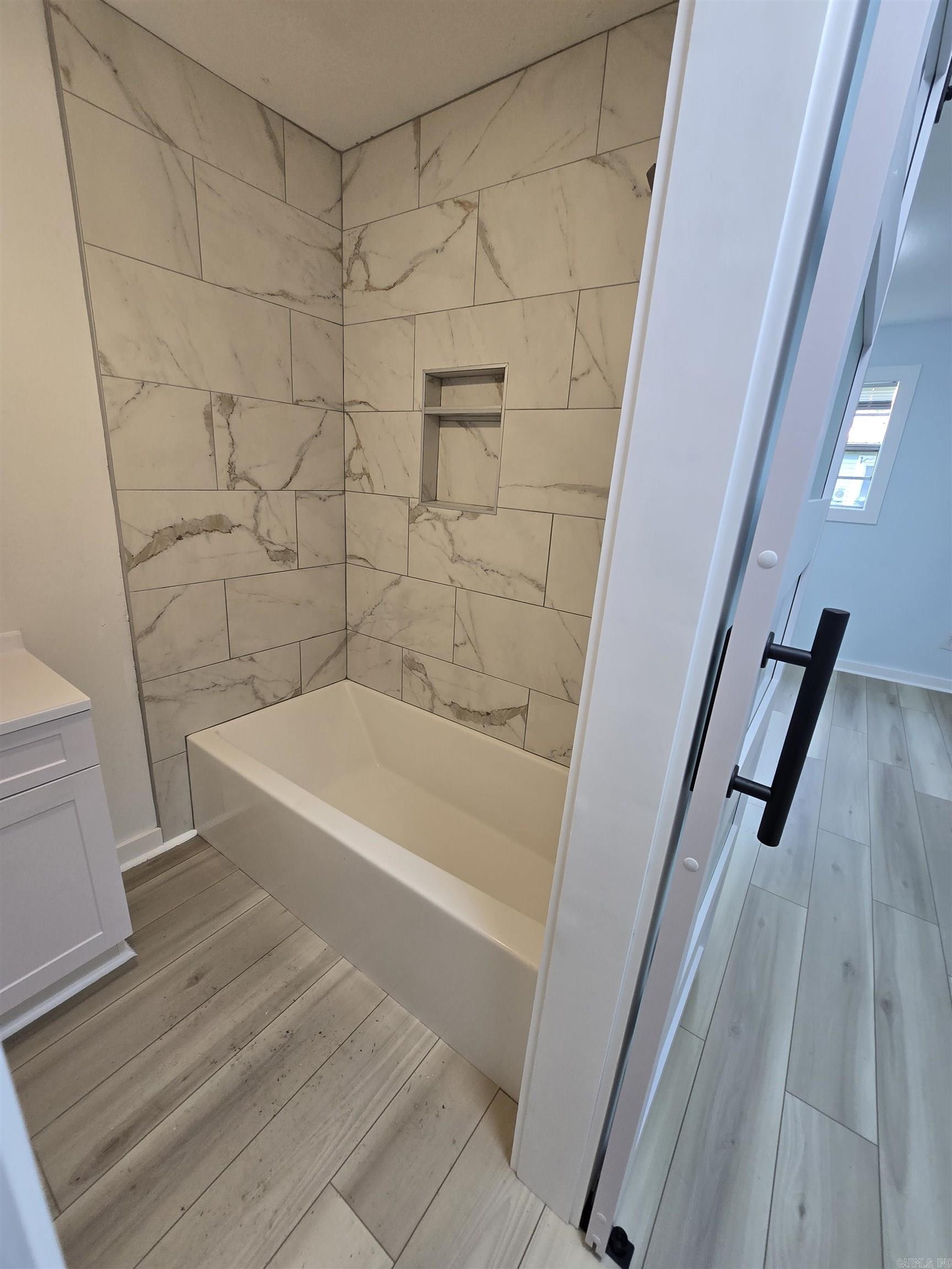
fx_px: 477
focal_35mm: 13
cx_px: 476
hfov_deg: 89.9
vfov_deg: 106.2
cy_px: 634
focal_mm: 2.2
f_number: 2.2
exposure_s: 1/60
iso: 160
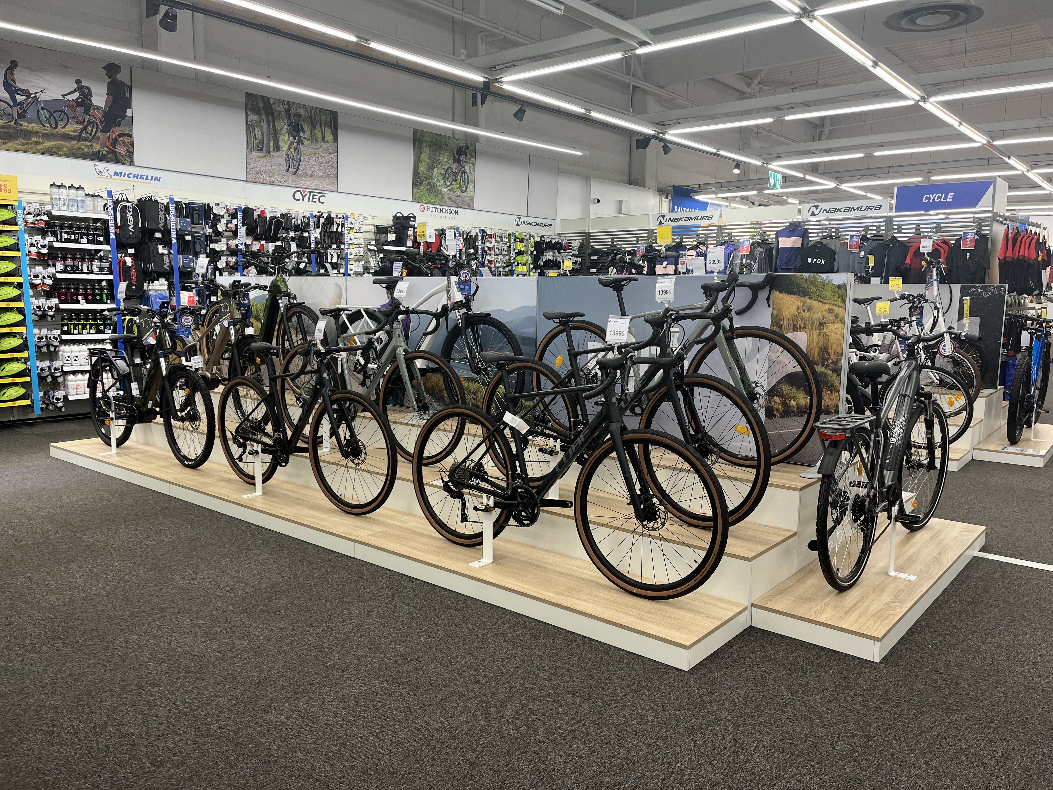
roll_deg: -1.2
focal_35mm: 26
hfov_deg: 67.3
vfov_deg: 53.1
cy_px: 395
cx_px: 526
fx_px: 791
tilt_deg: -8.4
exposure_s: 1/100
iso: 64
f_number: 1.6
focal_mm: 5.1
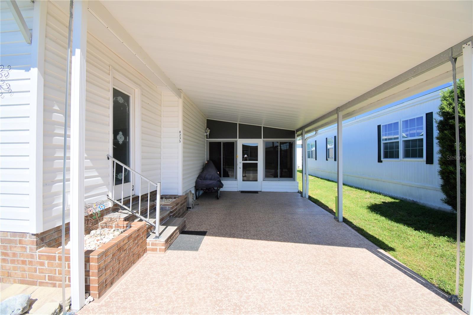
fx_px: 197
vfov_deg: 77.3
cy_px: 158
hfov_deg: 100.4
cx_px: 236
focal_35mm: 15
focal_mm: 10
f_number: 4.5
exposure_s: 1/800
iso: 100
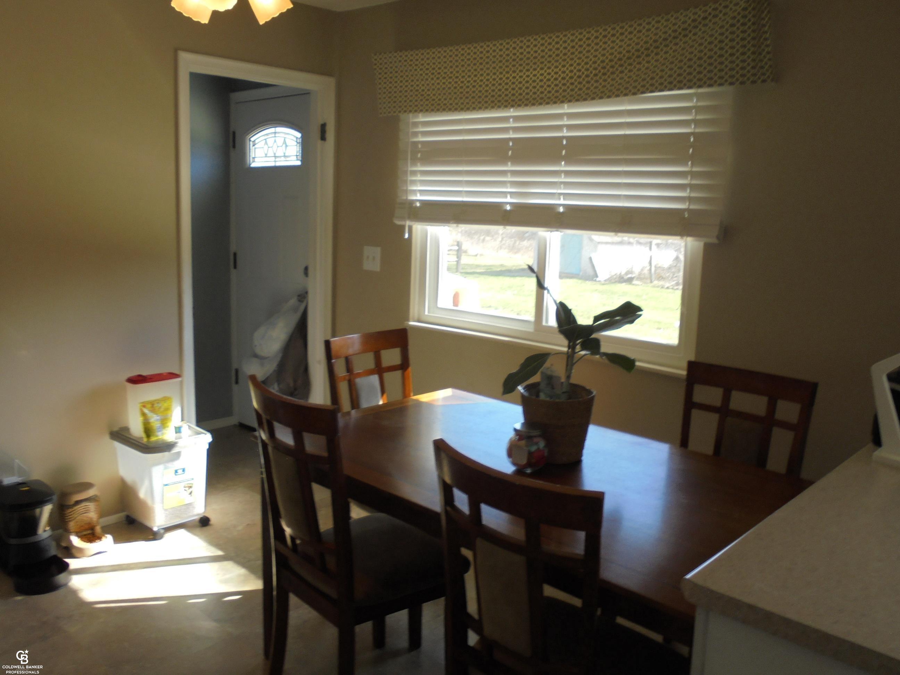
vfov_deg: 48.2
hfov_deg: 61.7
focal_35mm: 29
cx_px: 450
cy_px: 338
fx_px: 754
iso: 100
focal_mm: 5.3
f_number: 3.7
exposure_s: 1/40
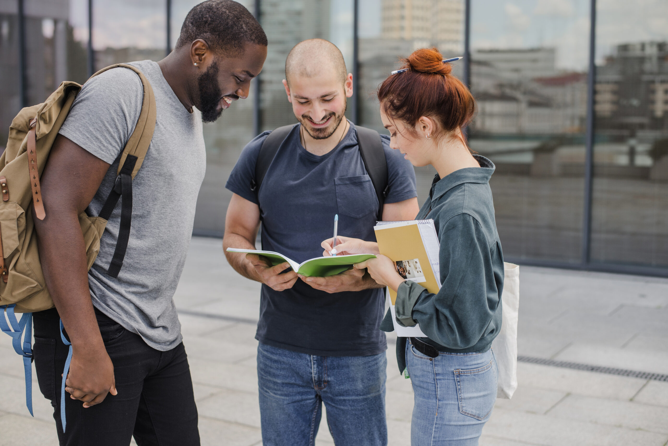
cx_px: 334
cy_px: 223
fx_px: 928
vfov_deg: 27.0
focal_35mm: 50
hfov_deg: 39.6
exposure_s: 1/160
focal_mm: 50
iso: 320
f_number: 3.2
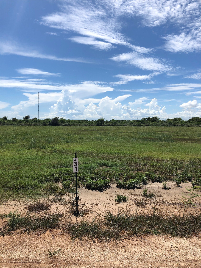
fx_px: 217
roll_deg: -0.2
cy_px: 134
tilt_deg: -2.6
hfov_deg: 49.7
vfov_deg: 63.4
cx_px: 100
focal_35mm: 28
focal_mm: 3.99
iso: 20
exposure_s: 1/3745
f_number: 1.8
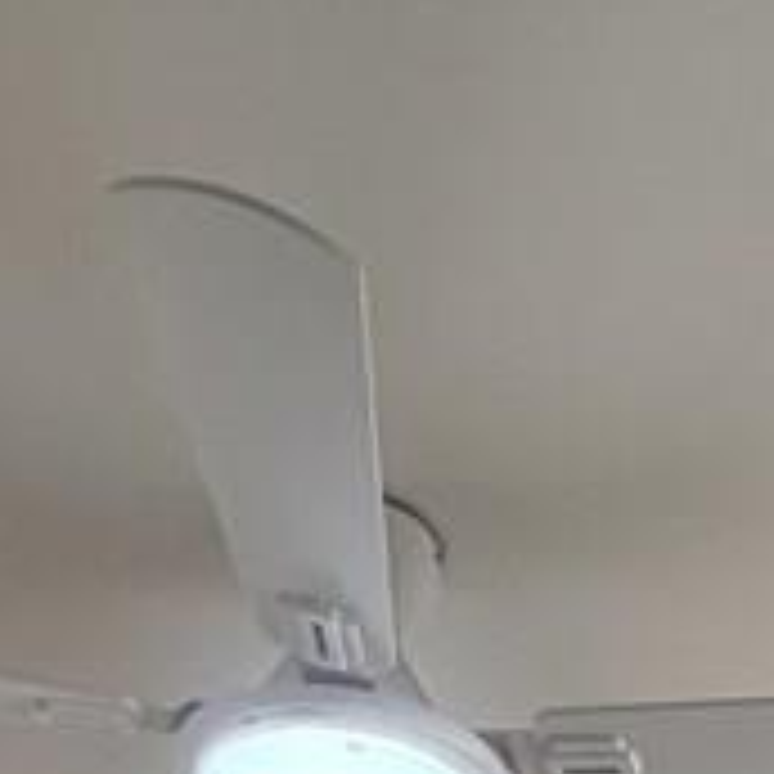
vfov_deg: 14.4
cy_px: 1922
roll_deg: -3.3
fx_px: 1745
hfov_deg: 24.7
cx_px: 598
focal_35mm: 69
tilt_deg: -7.8
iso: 250
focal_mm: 2.22
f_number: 2.2
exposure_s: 1/120
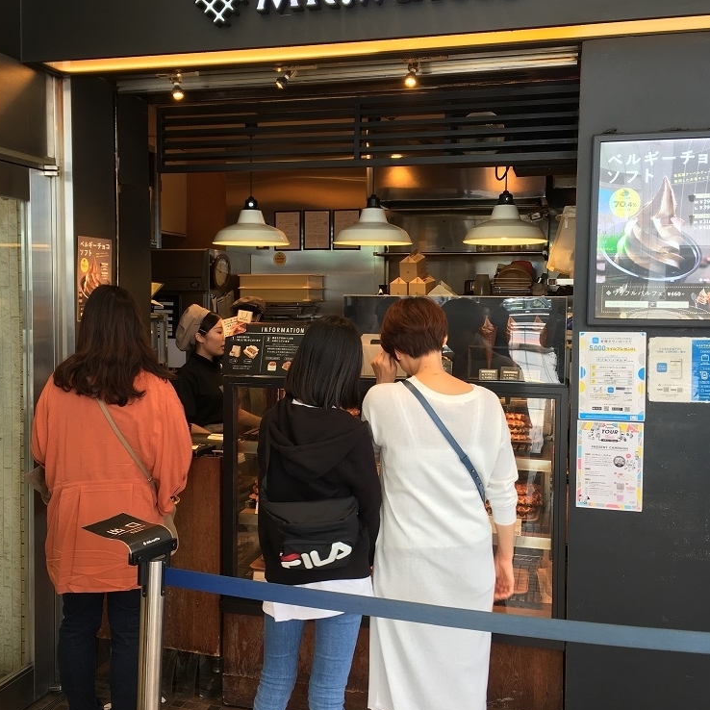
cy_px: 353
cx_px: 357
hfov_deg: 47.2
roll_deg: -0.4
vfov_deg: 47.2
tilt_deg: -1.8
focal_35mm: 35
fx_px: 812
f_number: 2.2
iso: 25
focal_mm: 4.15
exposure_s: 1/40
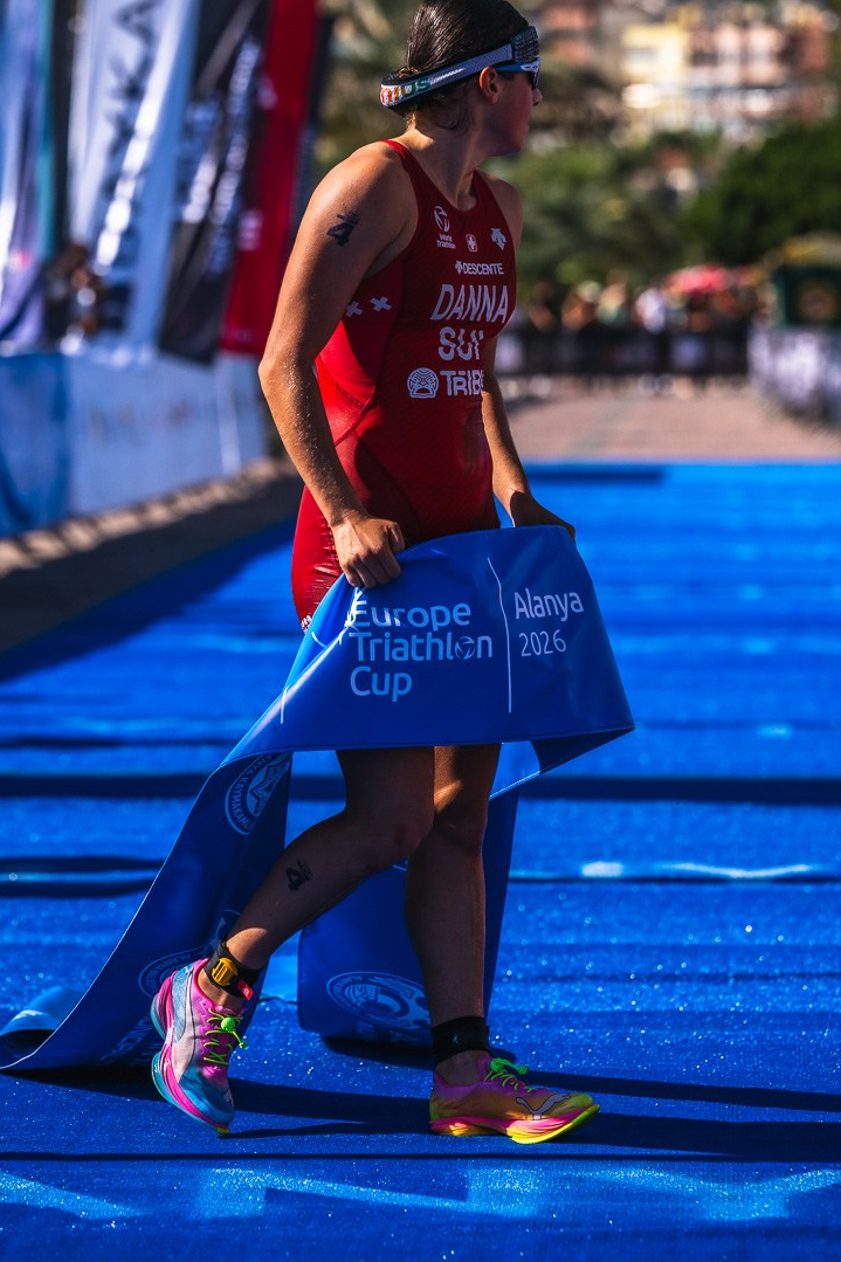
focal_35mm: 172
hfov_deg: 8.0
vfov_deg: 12.0
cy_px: 582
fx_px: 6029
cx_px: 430
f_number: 4.5
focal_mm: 145
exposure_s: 1/6400
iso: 320
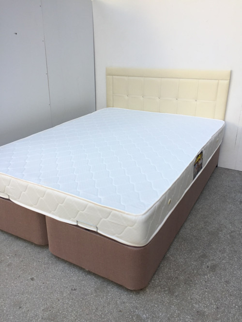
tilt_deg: -22.2
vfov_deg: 61.6
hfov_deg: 48.3
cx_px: 121
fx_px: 270
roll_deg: +2.2
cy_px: 161
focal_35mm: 29
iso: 32
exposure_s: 1/134
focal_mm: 4.15
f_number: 2.2
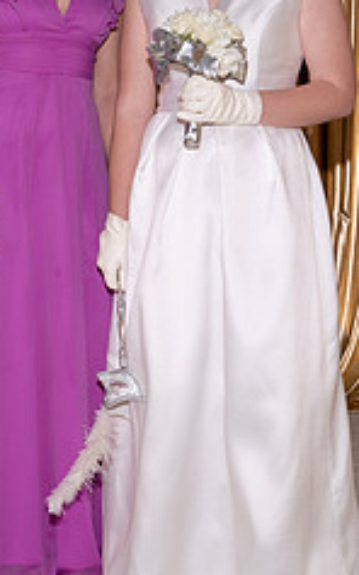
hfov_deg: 15.4
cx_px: 192
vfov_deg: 24.3
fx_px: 1331
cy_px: 226
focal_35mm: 85
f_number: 5.6
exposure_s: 1/160
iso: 800
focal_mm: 44
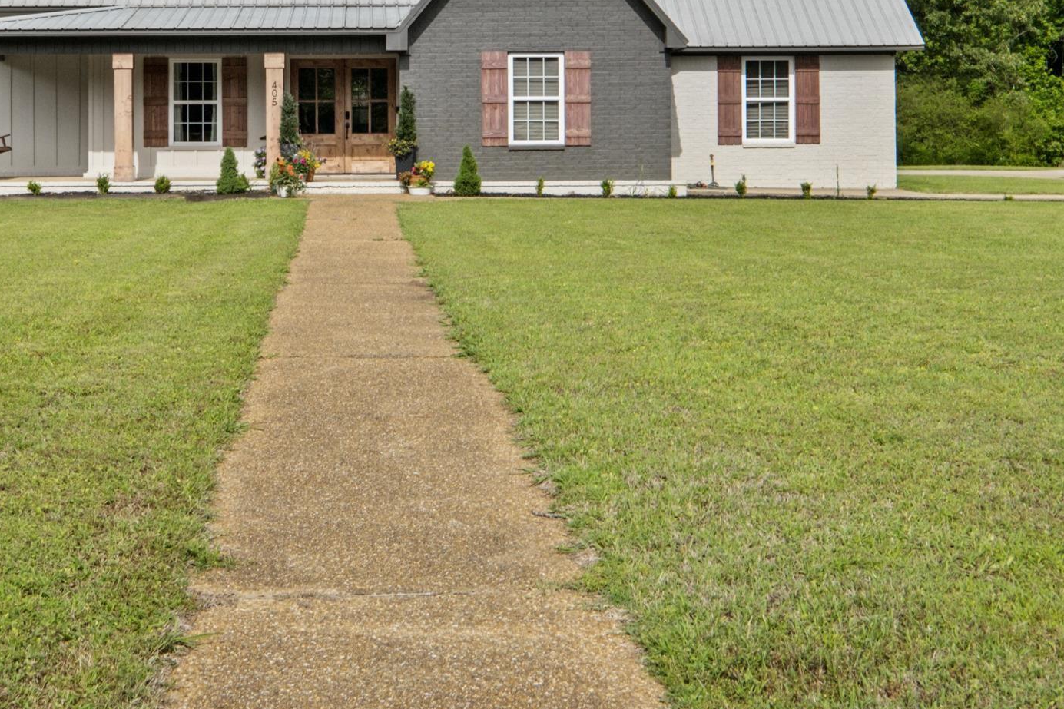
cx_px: 415
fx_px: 1921
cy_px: 83
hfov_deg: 30.9
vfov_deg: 20.5
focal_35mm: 65
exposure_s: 1/320
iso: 400
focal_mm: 24
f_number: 10
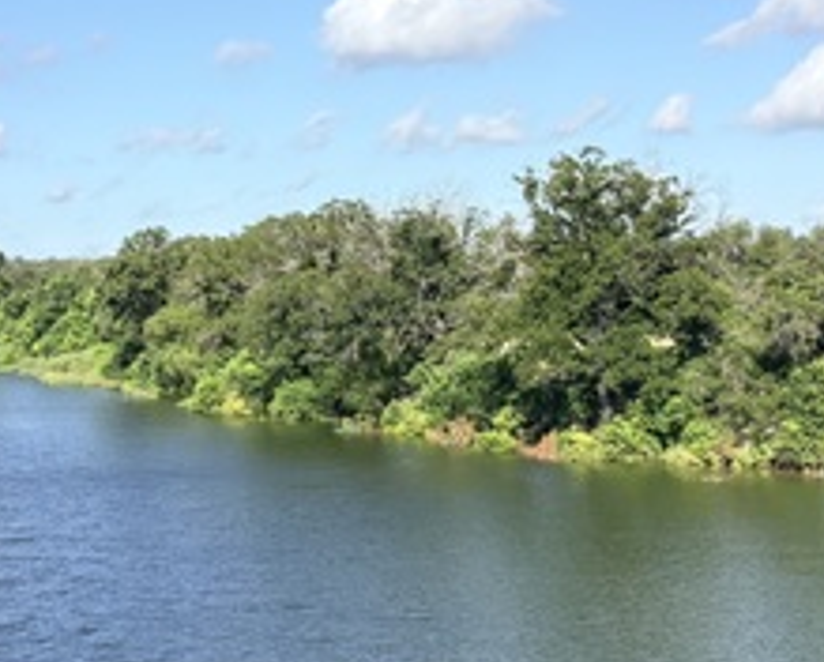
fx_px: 1808
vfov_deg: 20.7
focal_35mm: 74
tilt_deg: +0.1
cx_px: 94
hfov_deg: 25.0
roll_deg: -0.1
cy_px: 275
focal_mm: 5.96
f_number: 1.6
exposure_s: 1/3279
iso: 50
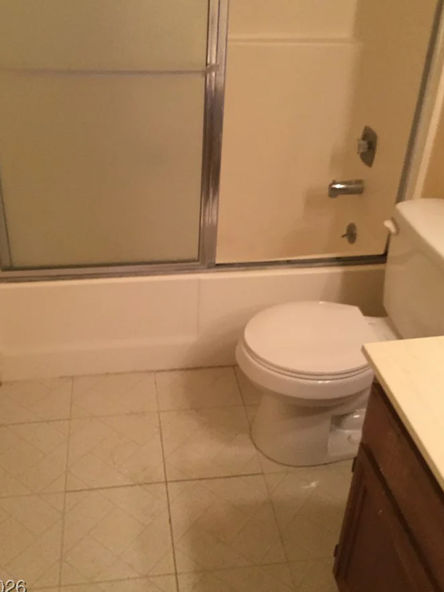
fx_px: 616
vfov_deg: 51.3
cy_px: 263
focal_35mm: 36
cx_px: 193
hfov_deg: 39.6
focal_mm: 3.3
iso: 125
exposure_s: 1/30
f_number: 2.4
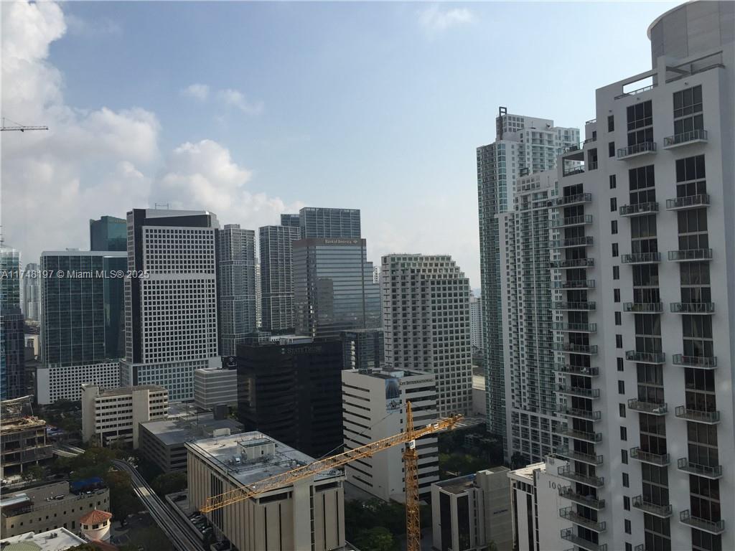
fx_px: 616
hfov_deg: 61.7
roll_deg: +1.1
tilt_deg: -0.1
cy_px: 276
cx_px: 368
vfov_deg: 48.2
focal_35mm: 29
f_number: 2.2
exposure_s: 1/3597
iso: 32
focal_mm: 4.15
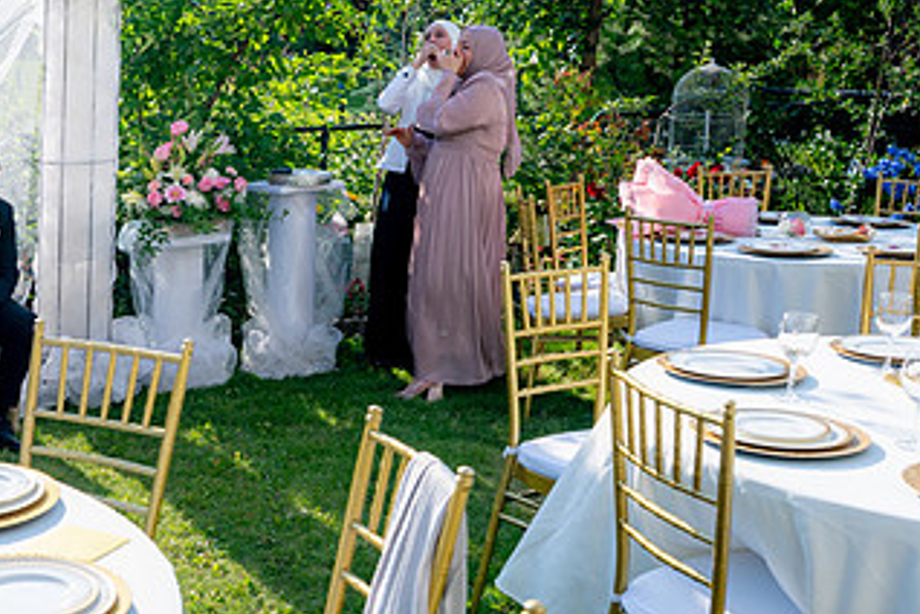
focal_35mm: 51
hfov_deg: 36.7
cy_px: 132
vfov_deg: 26.1
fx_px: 1303
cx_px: 113
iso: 100
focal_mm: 28
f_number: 4.5
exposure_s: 1/500
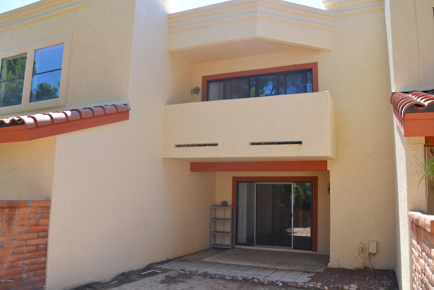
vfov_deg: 43.6
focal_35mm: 30
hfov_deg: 61.9
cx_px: 217
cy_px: 145
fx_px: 362
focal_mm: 20
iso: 100
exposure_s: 1/160
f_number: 6.3
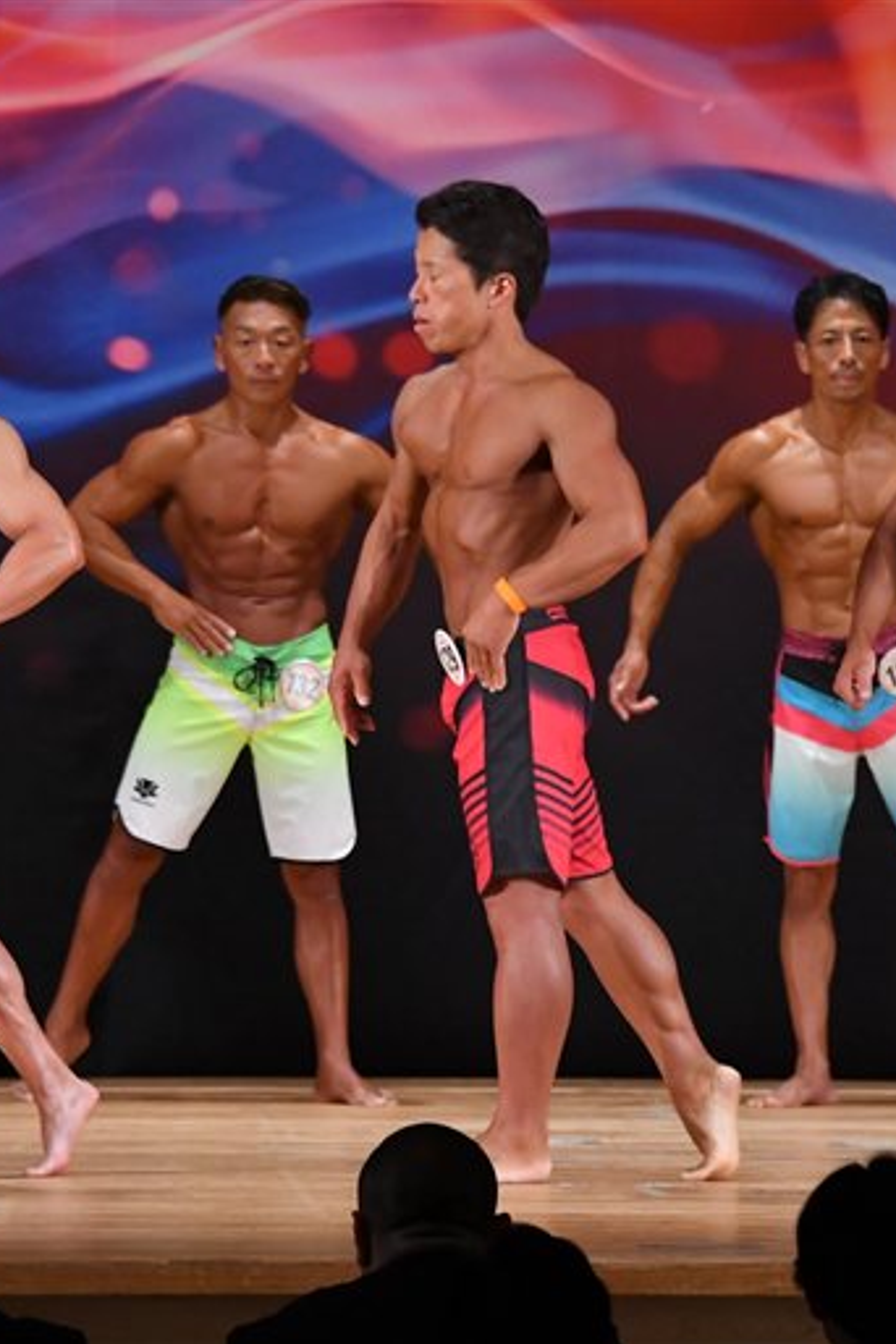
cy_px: 673
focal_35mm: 328
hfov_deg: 4.2
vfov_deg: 6.3
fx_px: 12244
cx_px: 434
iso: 3200
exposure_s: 1/400
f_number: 5.6
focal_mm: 145
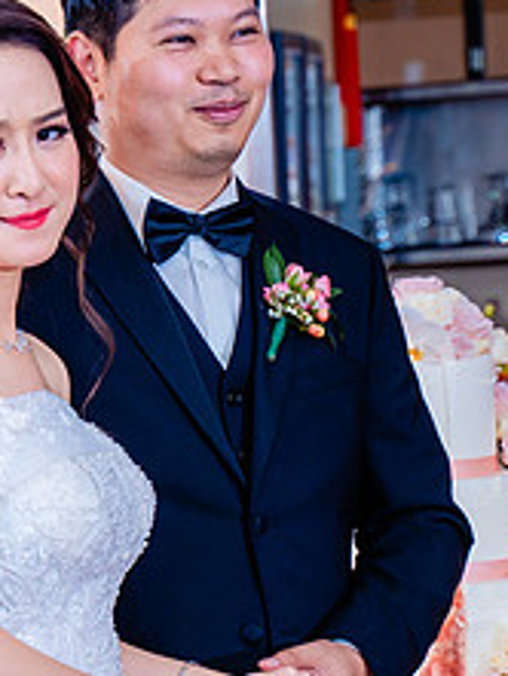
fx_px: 3284
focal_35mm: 168
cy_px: 436
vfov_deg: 11.7
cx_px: -204
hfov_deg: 8.7
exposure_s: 1/160
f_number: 3.5
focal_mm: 56
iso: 800
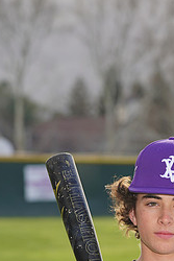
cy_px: 300
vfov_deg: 5.8
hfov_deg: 3.9
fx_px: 2548
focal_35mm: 352
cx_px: 170
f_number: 7.1
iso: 100
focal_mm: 152
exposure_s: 1/200
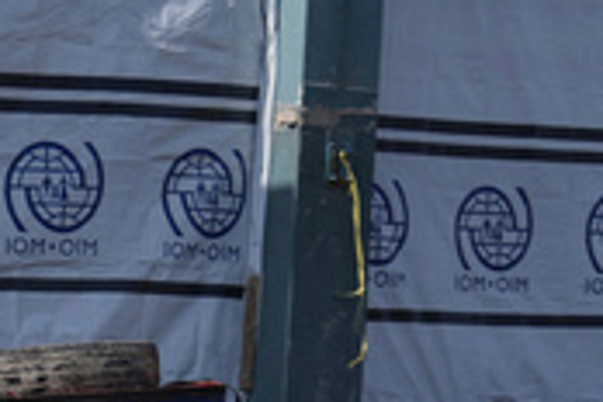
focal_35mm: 171
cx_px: -839
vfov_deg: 7.5
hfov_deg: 10.4
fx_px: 2864
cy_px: 939
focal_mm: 29
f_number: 4
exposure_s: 1/1600
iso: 100
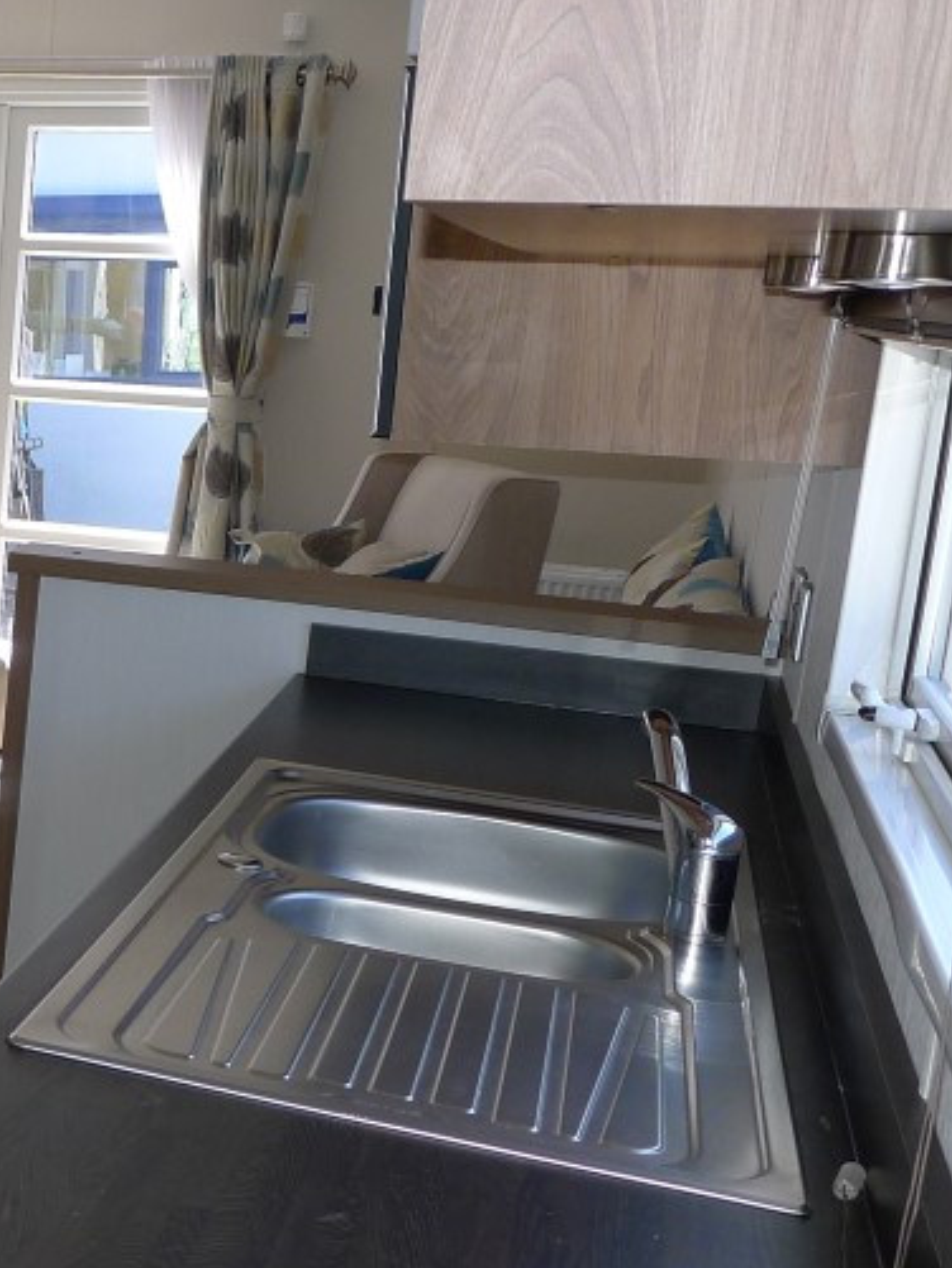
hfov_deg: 23.3
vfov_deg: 36.1
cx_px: -386
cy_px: 744
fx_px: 1943
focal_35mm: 53
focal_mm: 5.1
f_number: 2.8
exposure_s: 1/160
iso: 100
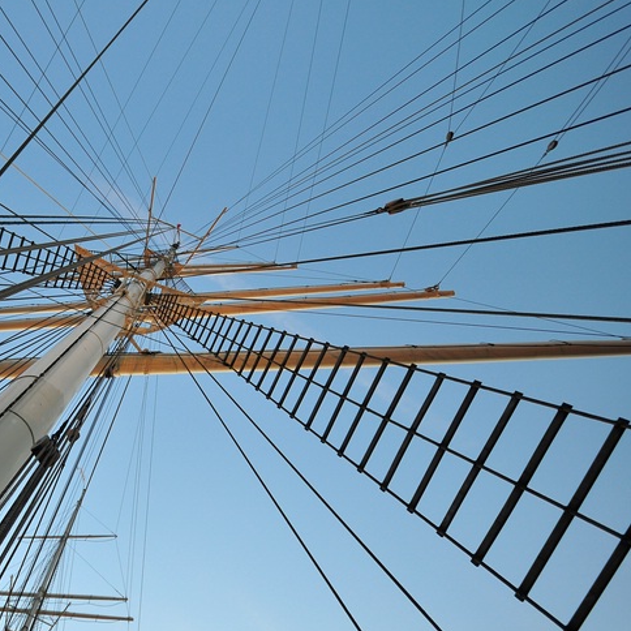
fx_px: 433
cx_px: 141
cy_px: 333
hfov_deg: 66.5
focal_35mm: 21
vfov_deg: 72.1
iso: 220
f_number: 4
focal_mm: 10
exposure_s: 1/30
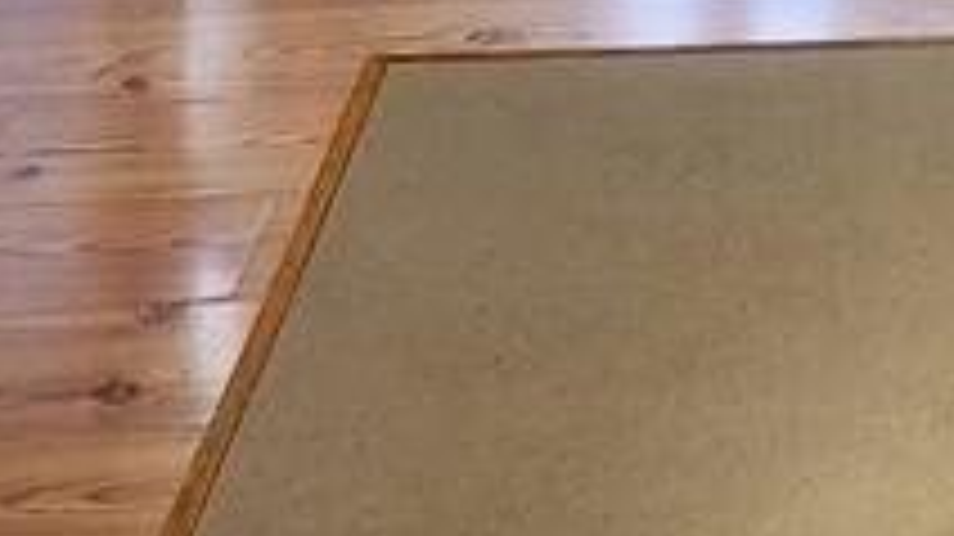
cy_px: -1072
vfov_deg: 9.1
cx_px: 1251
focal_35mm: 107
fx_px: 2705
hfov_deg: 18.6
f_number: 2.2
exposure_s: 1/120
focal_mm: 2.2
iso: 64
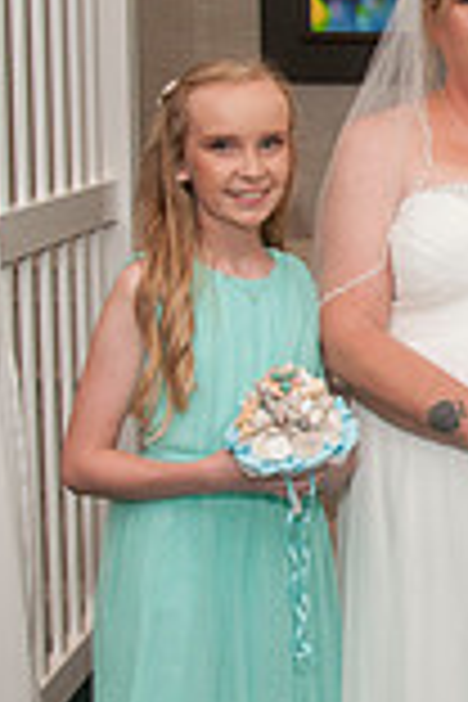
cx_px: 655
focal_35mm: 104
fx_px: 2028
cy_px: 382
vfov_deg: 19.6
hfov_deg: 12.6
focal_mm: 24
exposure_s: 1/60
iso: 400
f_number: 5.6
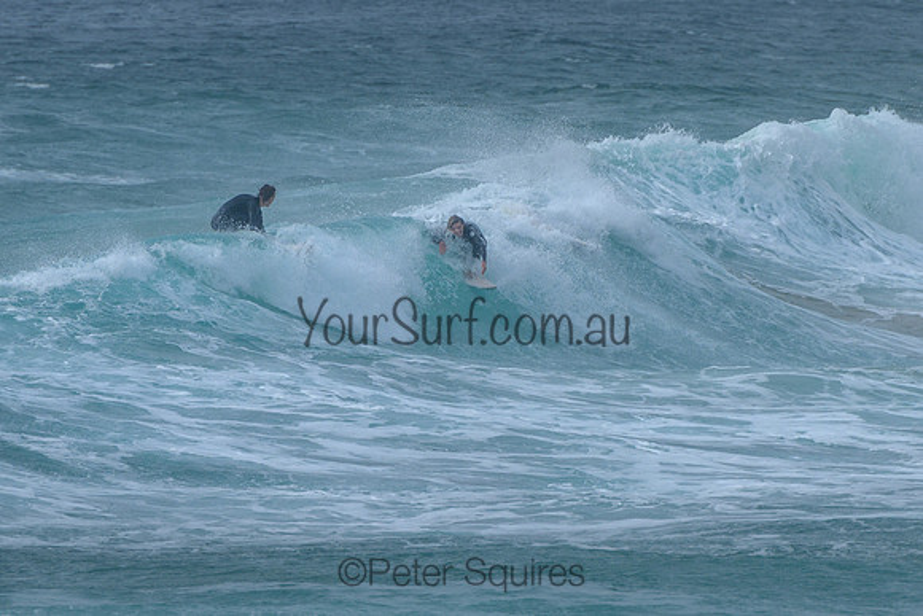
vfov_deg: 2.5
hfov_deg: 3.7
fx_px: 14112
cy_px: 289
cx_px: 528
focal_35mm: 550
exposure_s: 1/2000
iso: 500
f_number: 9
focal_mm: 400
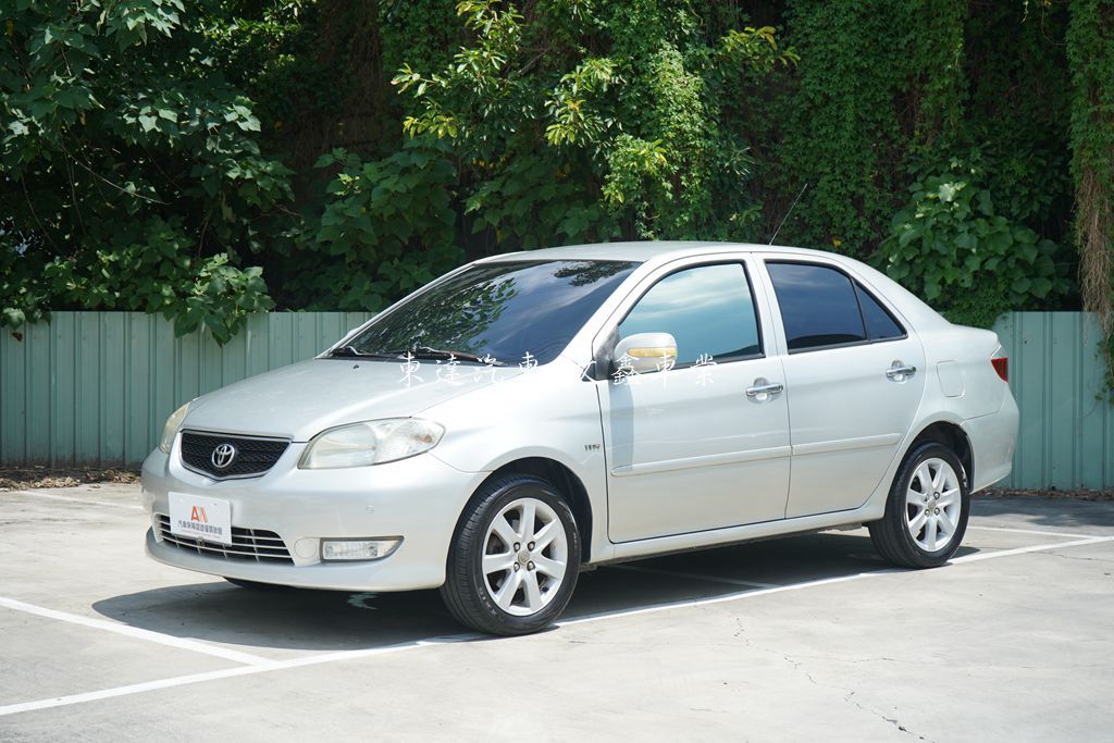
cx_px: 557
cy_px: 372
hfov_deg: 33.4
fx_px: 1857
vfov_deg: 22.6
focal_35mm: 60
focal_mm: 60
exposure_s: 1/1600
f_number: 8
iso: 800
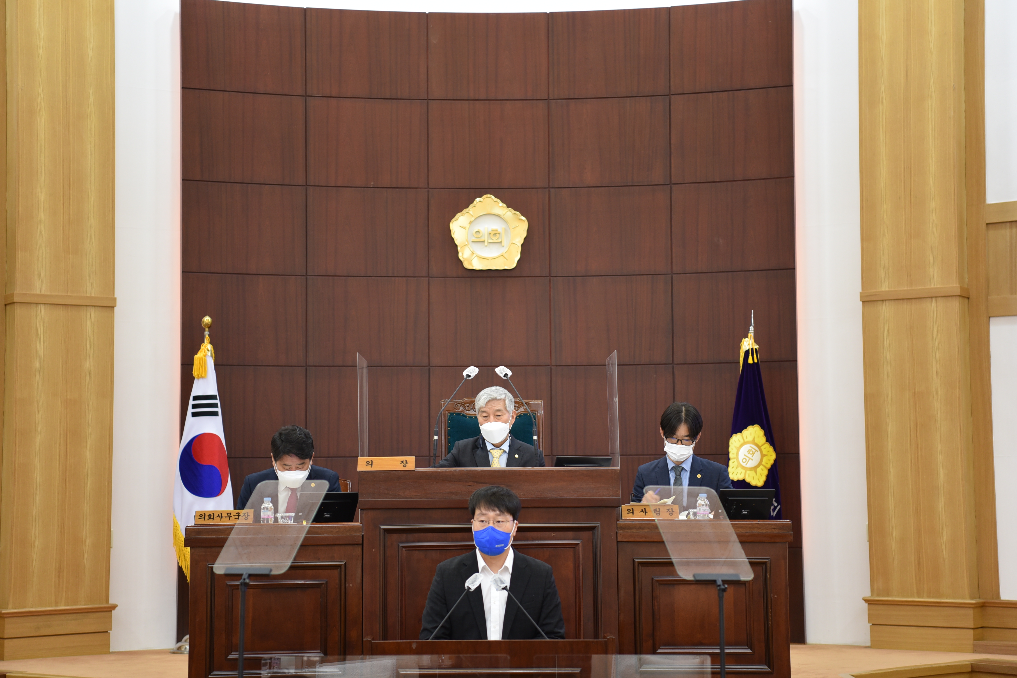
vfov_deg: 19.5
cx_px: 508
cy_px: 339
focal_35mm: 70
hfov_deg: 28.8
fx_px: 1977
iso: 800
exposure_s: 1/60
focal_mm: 70
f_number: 2.8
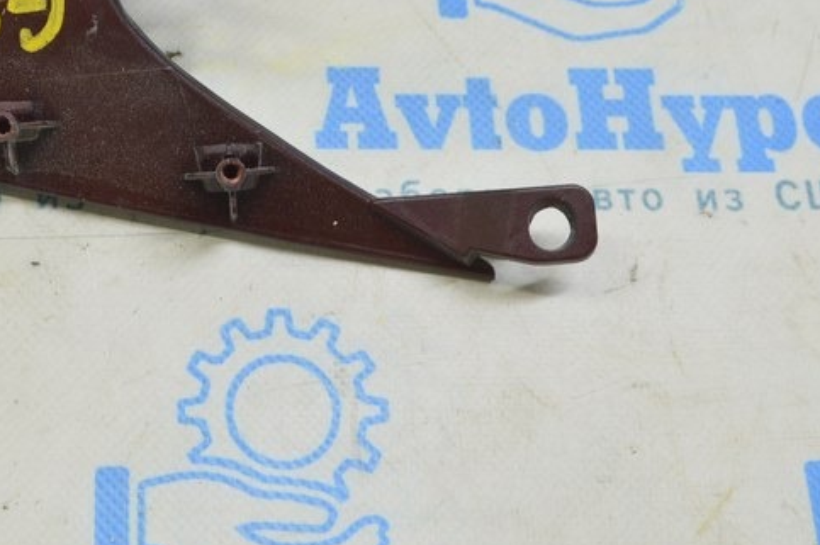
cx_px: 156
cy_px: 33
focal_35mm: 70
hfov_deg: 28.2
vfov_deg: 19.0
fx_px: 1593
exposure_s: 1/20
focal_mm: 22
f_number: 5.6
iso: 400
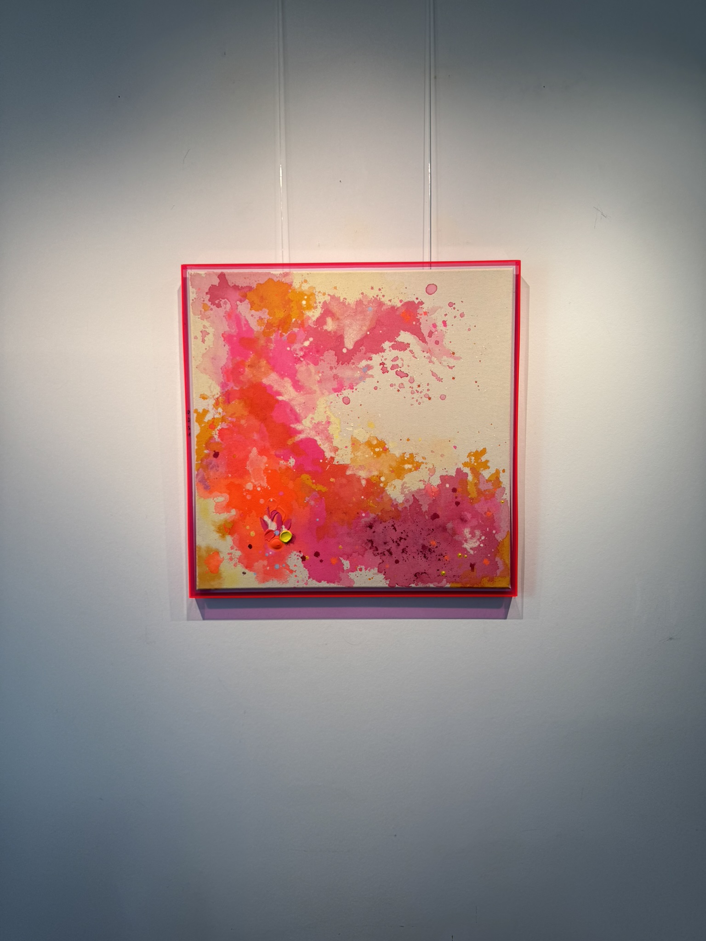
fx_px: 653
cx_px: 353
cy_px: 470
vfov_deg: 71.6
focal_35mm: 24
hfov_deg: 56.8
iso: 64
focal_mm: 6.76
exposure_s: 1/175
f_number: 1.78
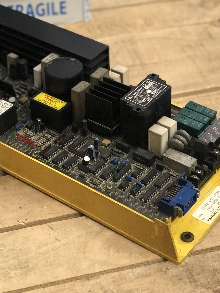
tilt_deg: -31.0
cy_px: 45
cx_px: 93
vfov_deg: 21.0
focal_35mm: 92
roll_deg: +1.8
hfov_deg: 16.1
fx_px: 780
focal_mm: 6
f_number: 2.4
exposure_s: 1/25
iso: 160
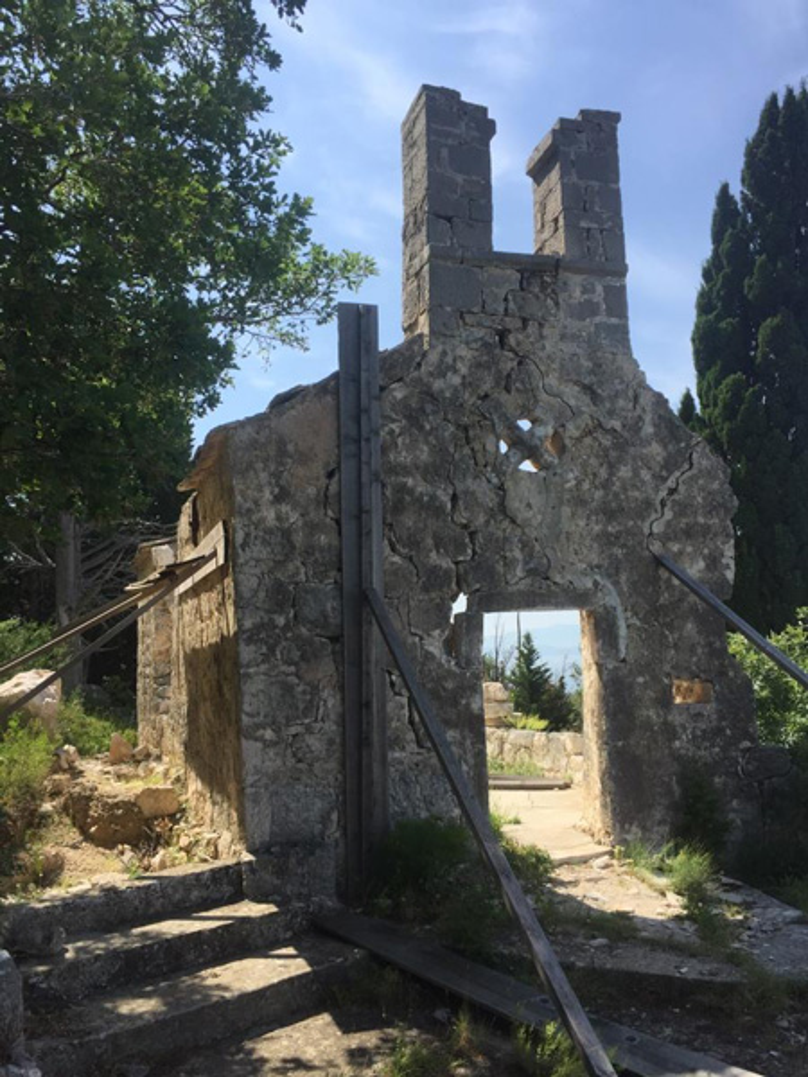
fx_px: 903
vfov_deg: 61.7
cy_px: 538
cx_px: 404
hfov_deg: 48.2
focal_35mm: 29
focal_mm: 4.15
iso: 32
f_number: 2.2
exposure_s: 1/1799
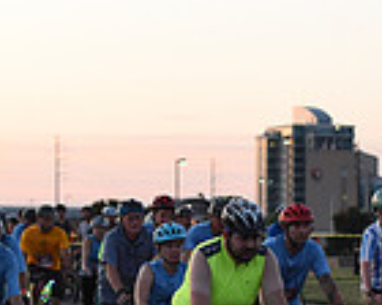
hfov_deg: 9.9
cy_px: 486
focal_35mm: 195
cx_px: 330
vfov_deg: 7.8
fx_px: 2205
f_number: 2.8
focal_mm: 50
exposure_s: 1/400
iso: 2500
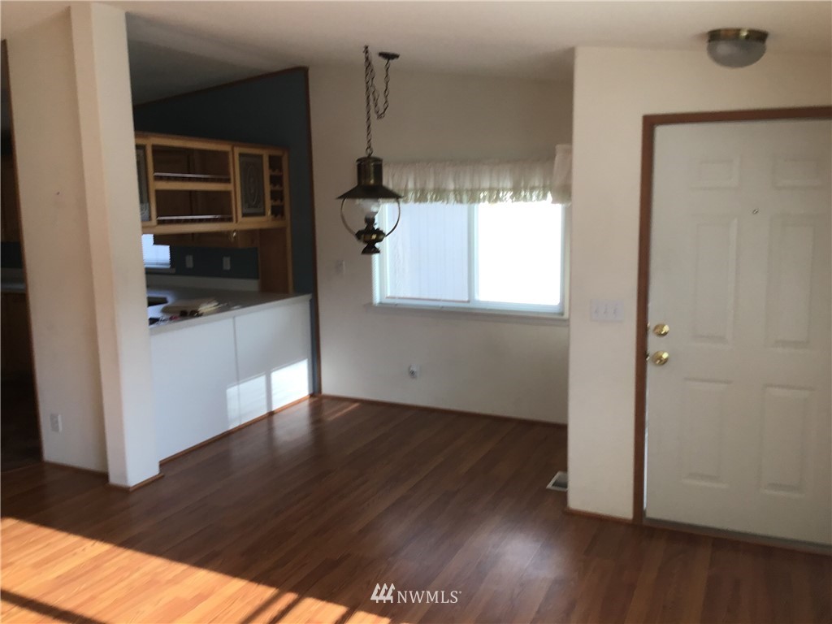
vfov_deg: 45.4
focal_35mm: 31
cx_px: 416
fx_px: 745
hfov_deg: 58.4
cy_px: 312
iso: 40
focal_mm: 3.3
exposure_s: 1/120
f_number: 2.4
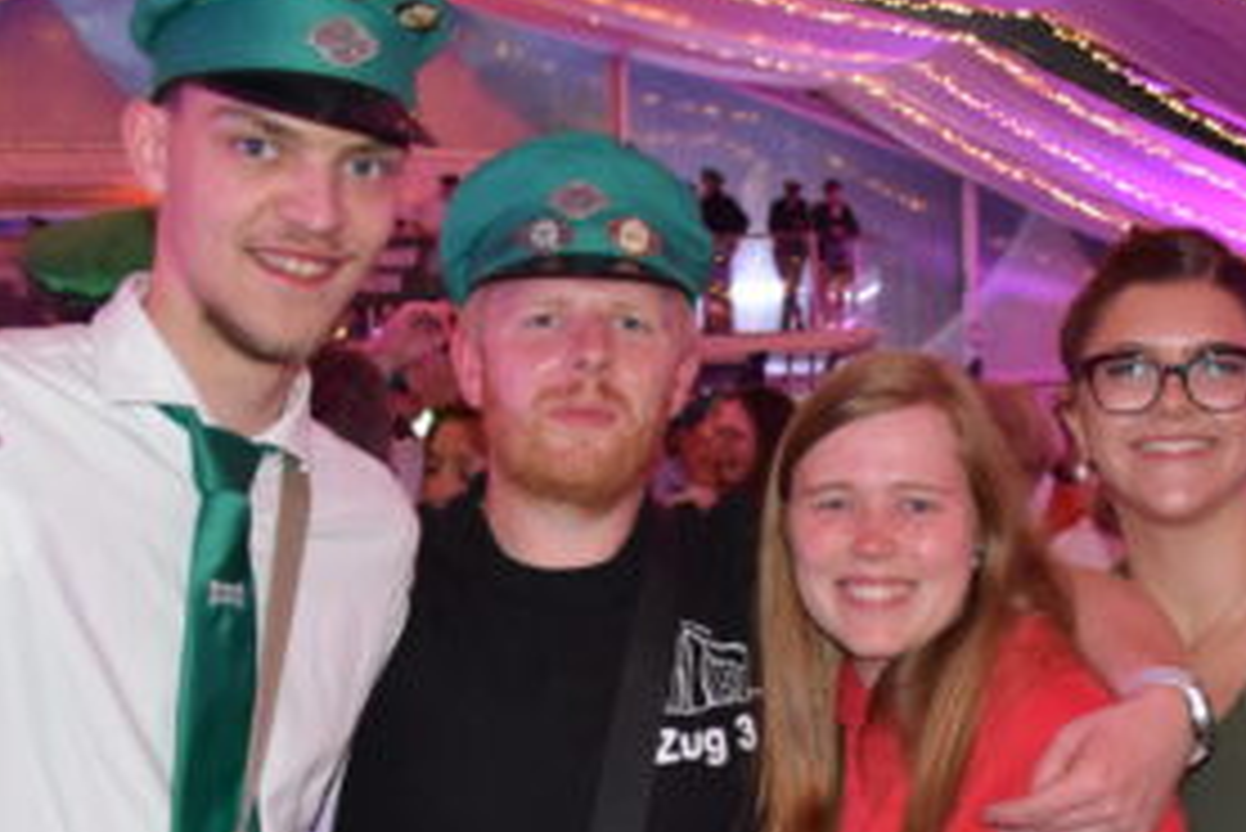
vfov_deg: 21.6
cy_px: 801
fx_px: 2112
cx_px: 749
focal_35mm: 61
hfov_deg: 32.8
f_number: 3.5
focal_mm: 18
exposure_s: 1/60
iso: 2500
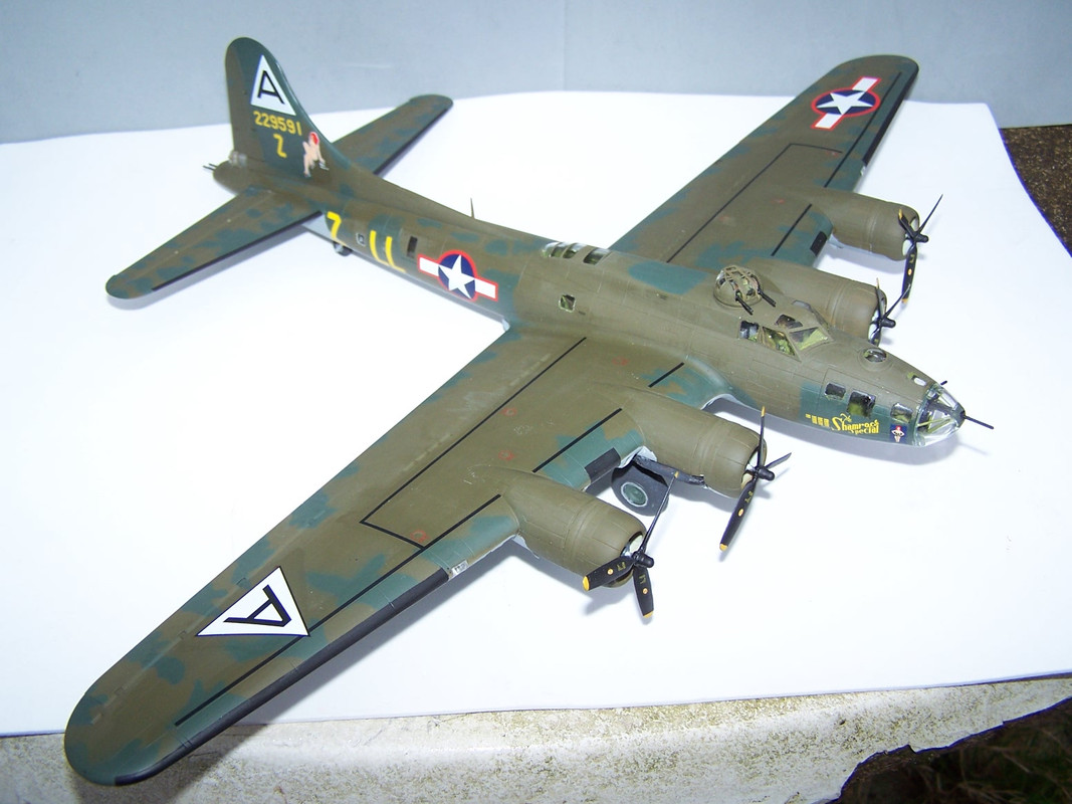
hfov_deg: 49.0
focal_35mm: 38
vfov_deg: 37.7
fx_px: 1177
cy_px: 402
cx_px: 536
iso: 80
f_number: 2.8
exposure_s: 1/500
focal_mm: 6.3
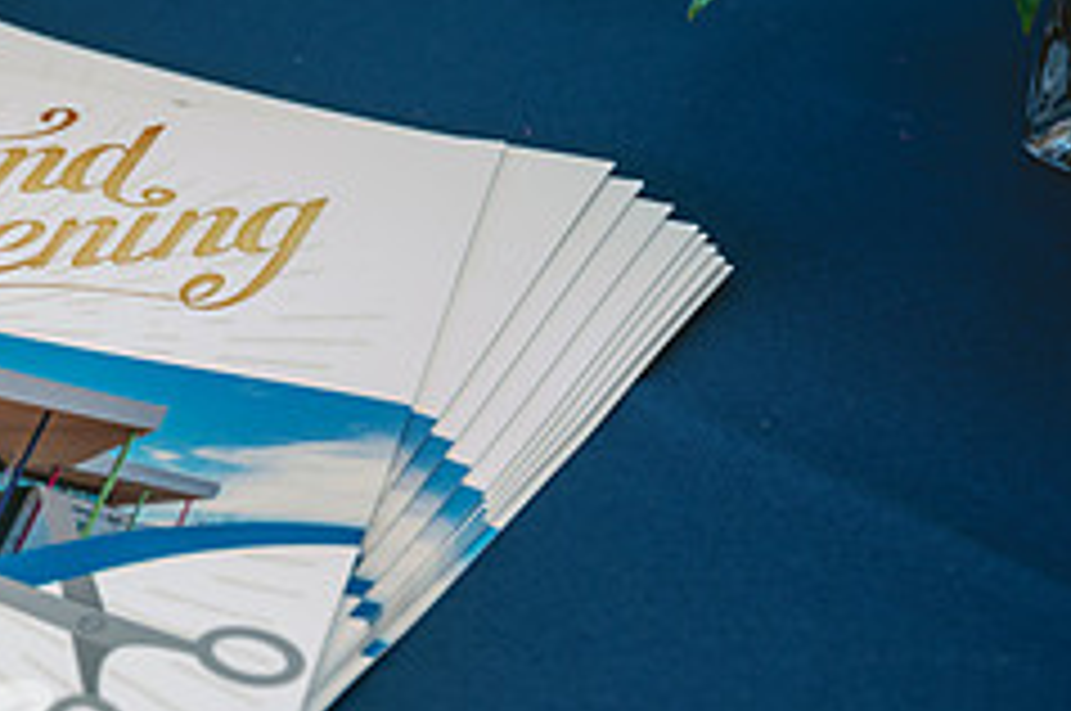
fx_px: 3119
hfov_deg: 18.5
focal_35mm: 105
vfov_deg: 13.0
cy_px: 428
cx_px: -207
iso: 500
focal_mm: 43
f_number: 4.5
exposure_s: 1/125
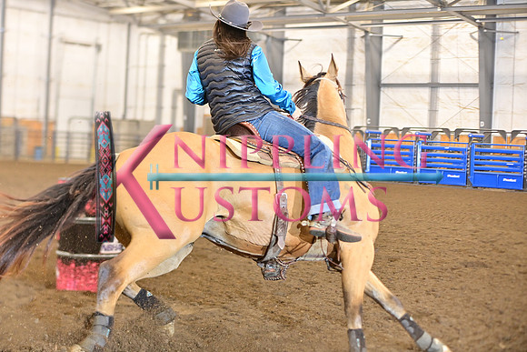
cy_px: 176
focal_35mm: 70
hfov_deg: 28.8
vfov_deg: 19.5
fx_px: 1025
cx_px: 264
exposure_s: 1/250
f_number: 3.5
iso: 2500
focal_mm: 70
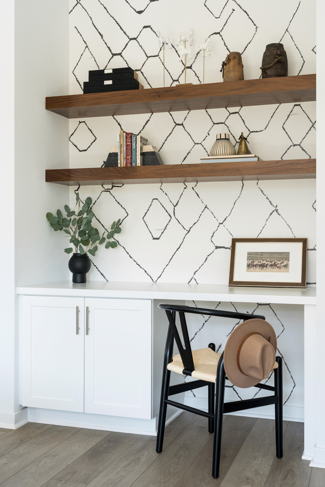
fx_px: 569
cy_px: 244
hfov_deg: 31.9
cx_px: 162
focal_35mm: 42
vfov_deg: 46.4
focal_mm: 42
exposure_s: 1/13
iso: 400
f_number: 9
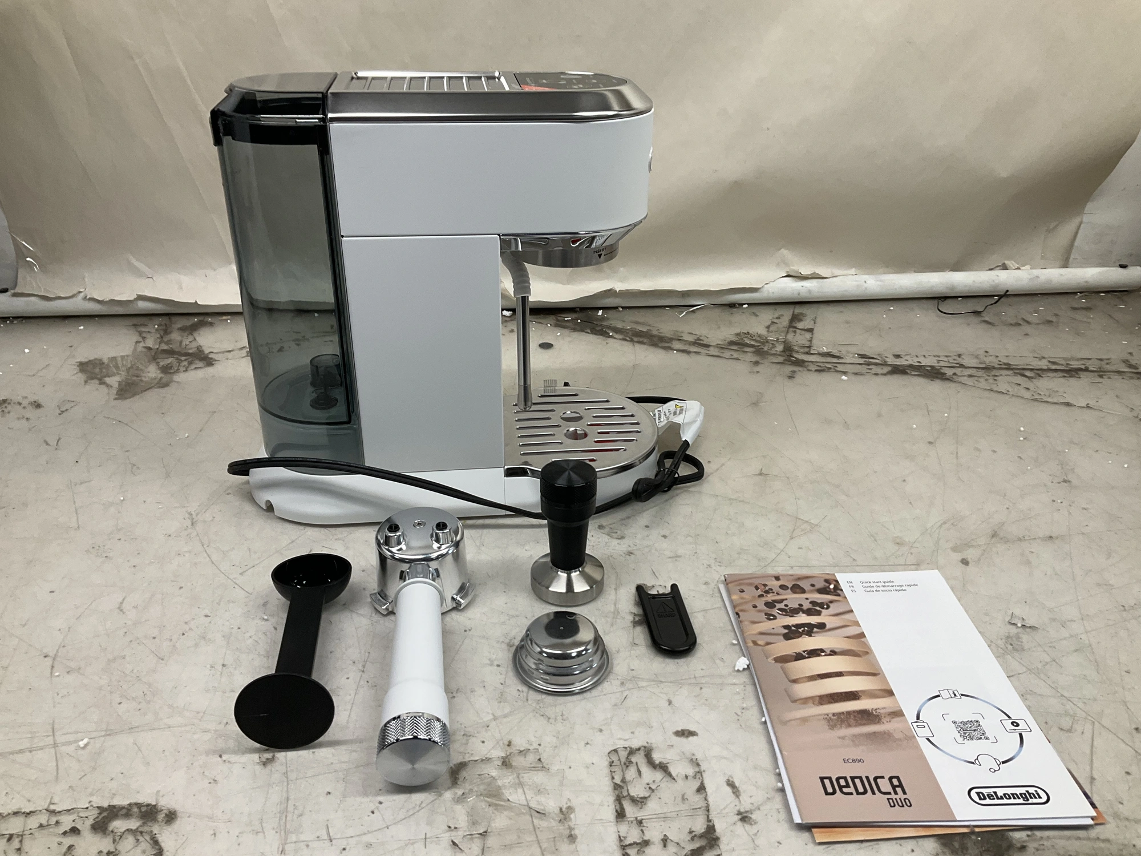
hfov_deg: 61.7
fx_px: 956
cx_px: 570
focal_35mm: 29
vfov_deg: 48.2
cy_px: 428
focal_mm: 3
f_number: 1.8
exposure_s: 1/120
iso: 25
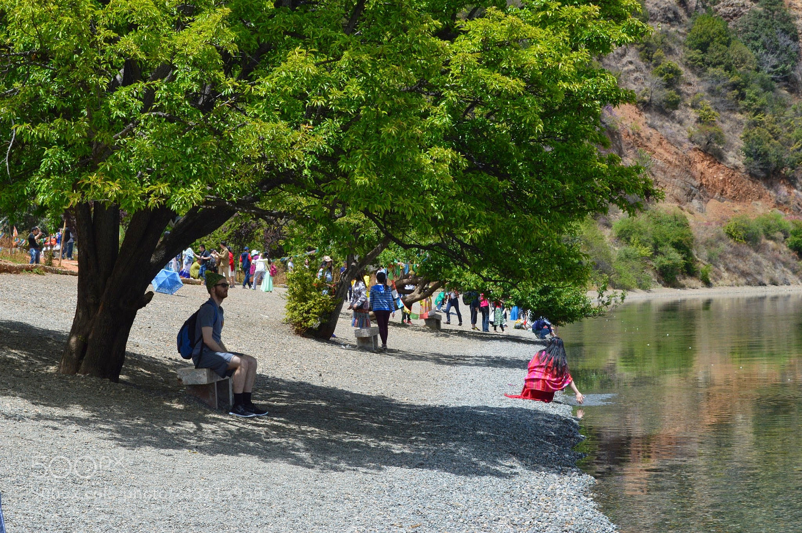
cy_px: 266
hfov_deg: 24.6
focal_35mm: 82
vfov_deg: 16.5
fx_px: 1836
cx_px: 401
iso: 400
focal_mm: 55
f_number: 11
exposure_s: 1/400
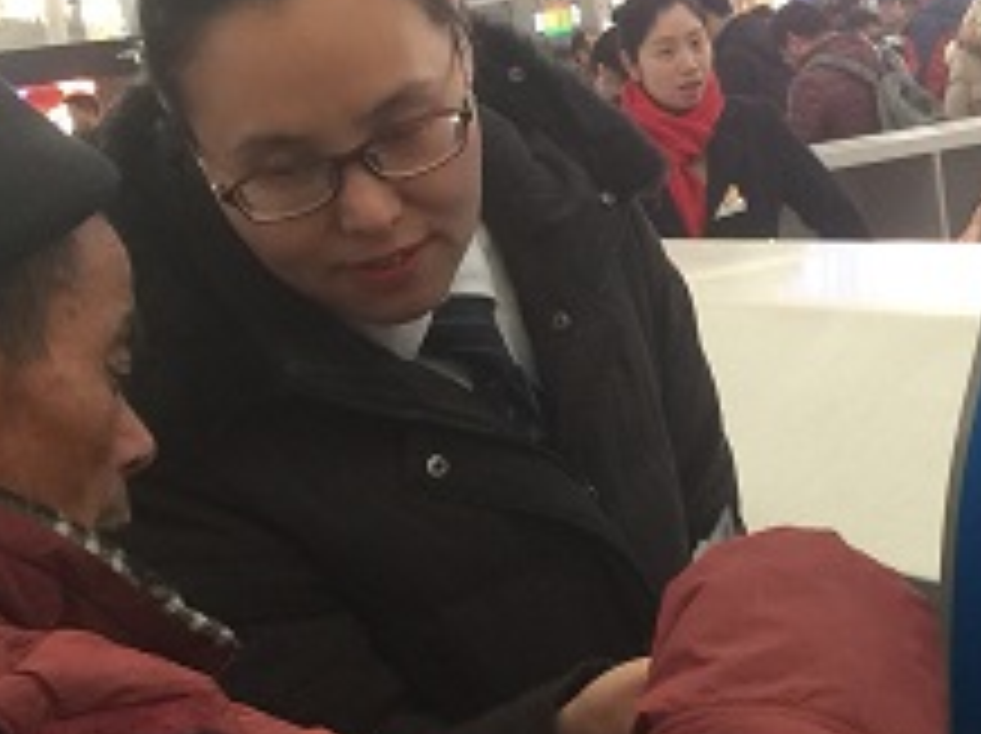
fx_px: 2265
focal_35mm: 80
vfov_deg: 18.2
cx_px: 760
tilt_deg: -11.4
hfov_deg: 24.1
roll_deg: +7.2
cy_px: 581
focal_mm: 4.15
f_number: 2.2
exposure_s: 1/17
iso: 64
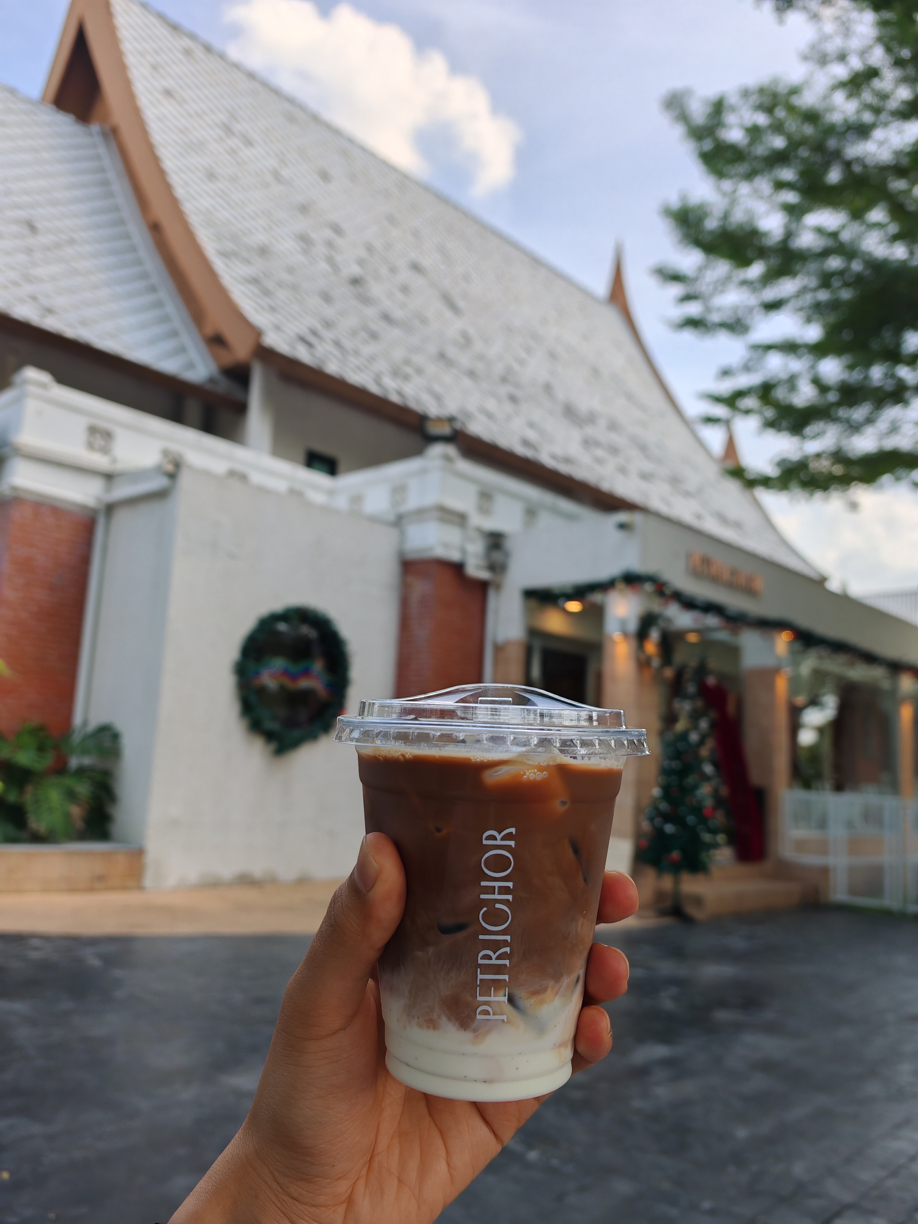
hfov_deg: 51.4
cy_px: 612
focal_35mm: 27
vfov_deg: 65.3
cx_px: 459
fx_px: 955
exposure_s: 1/1600
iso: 64
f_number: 2
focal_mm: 6.83
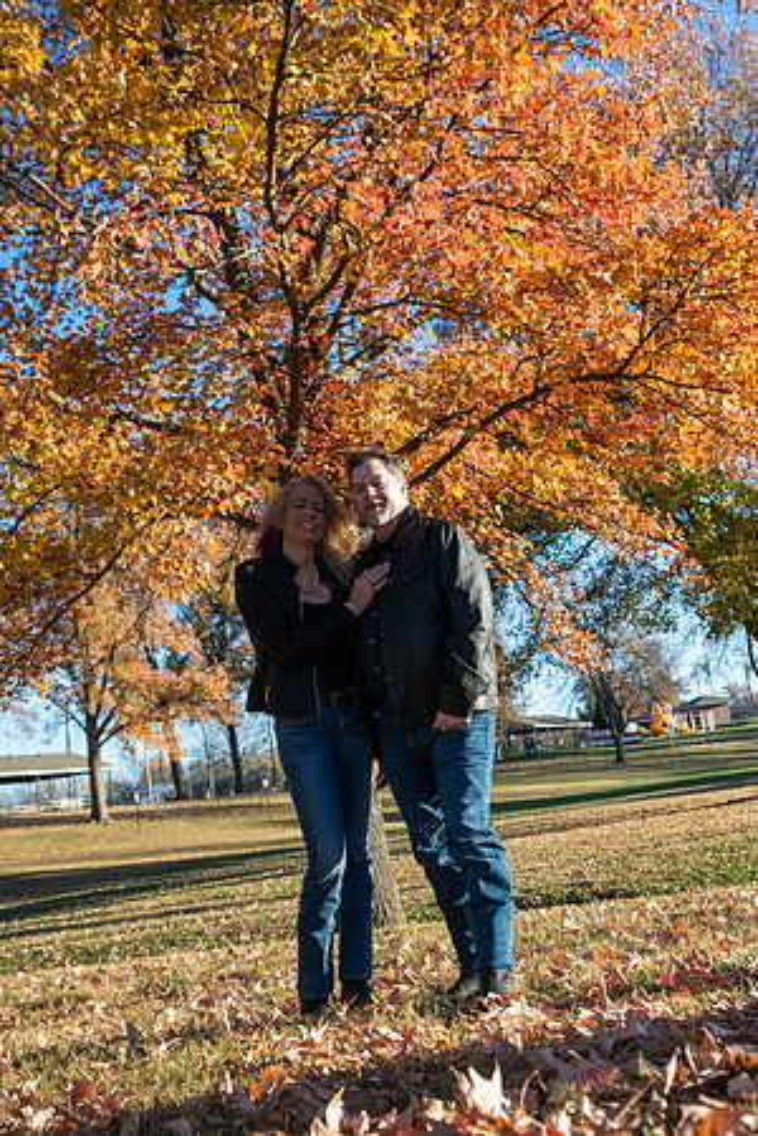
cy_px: 568
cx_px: 379
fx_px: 1326
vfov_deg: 46.4
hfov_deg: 31.9
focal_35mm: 42
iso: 2000
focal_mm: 42
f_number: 5
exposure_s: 1/4000
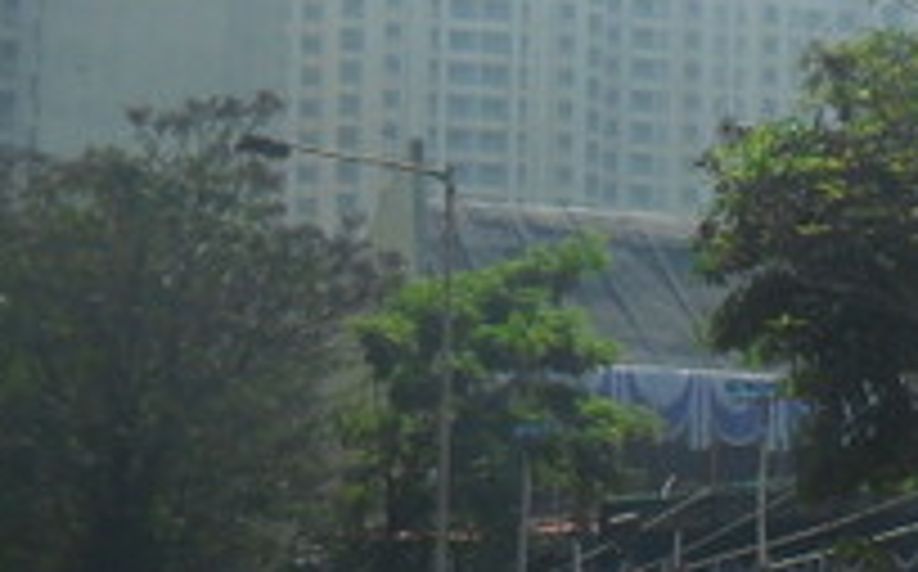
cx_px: 1004
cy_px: 254
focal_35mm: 130
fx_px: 3249
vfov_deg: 10.1
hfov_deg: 15.7
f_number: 9.4
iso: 100
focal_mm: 5.7
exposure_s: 1/250
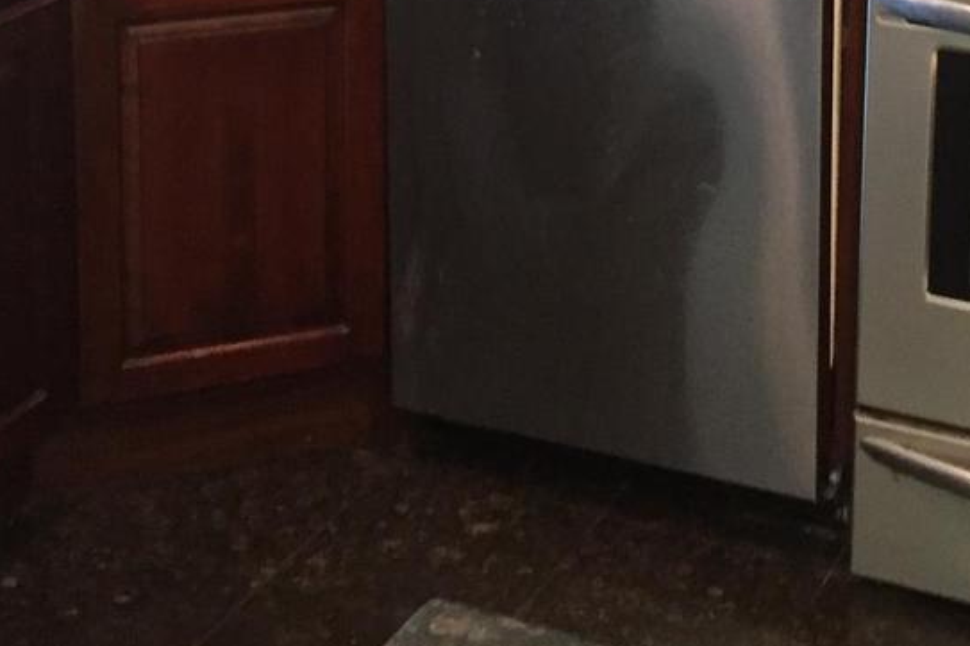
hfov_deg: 25.3
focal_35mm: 80
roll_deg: -1.6
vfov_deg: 15.8
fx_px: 2155
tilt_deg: -9.6
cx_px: 611
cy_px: -291
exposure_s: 1/30
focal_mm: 4.15
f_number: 2.2
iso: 250
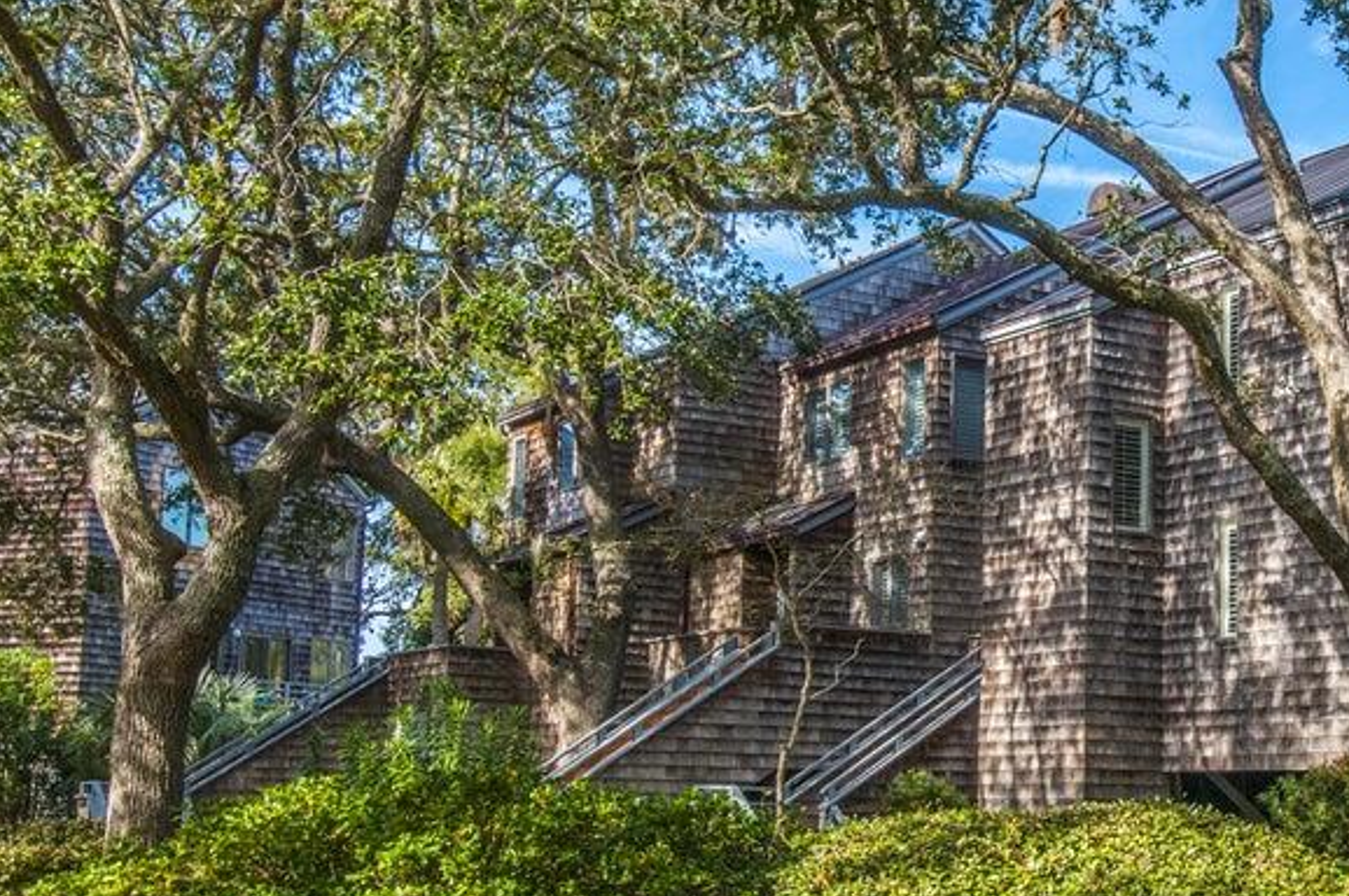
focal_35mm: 55
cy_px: 406
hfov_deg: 35.1
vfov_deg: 24.6
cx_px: 1081
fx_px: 2059
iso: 400
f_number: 10
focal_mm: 22
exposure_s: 1/250
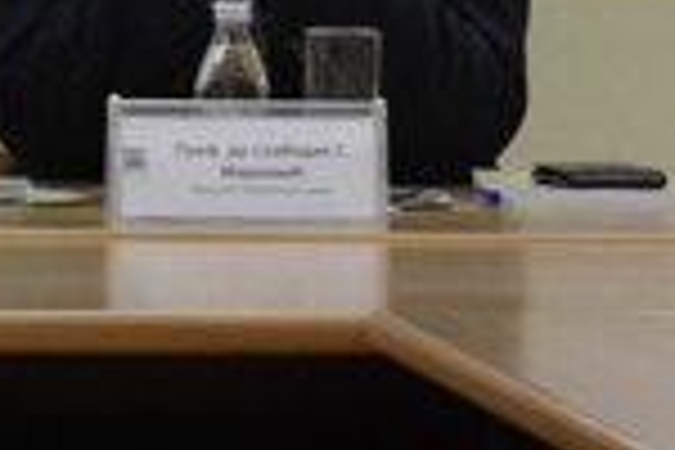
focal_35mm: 561
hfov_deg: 3.6
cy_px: -389
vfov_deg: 2.4
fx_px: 10525
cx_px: -693
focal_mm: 55
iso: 3200
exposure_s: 1/80
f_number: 5.6
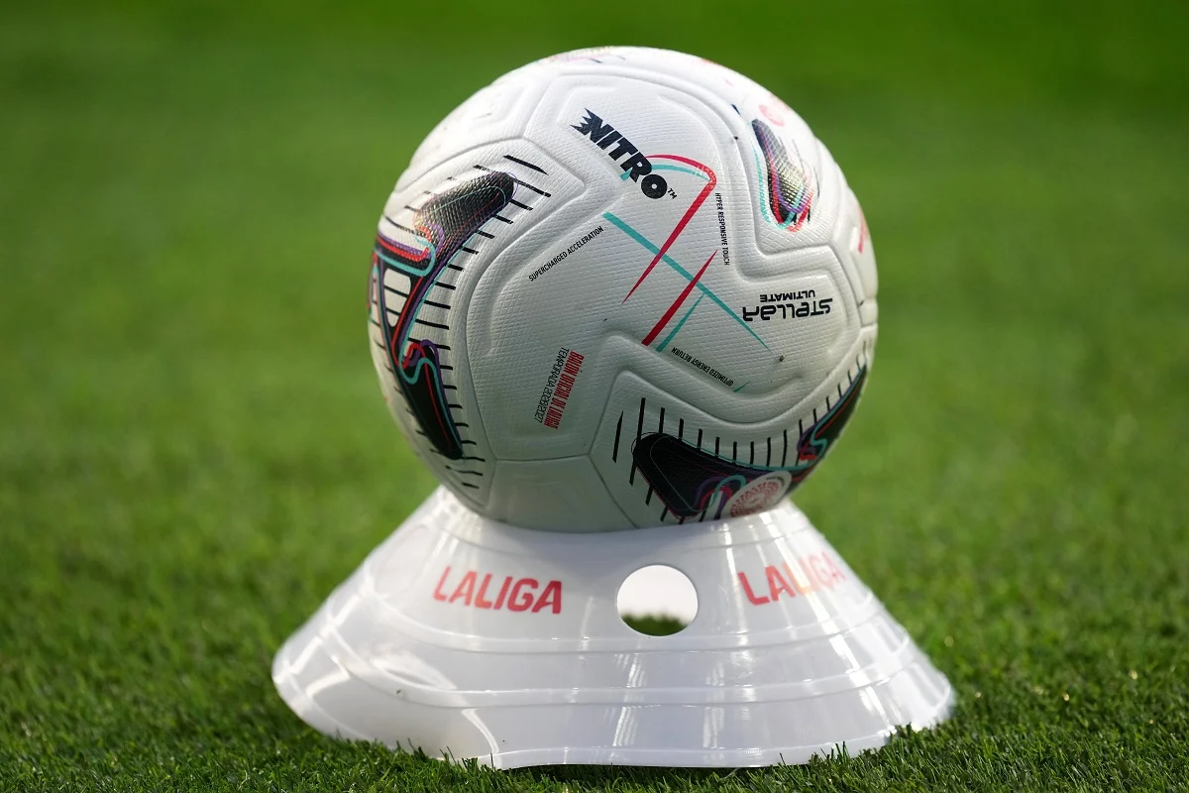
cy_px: 396
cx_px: 594
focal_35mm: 400
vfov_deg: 3.4
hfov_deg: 5.2
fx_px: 13210
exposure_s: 1/1880
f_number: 2.8
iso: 1250
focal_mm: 400
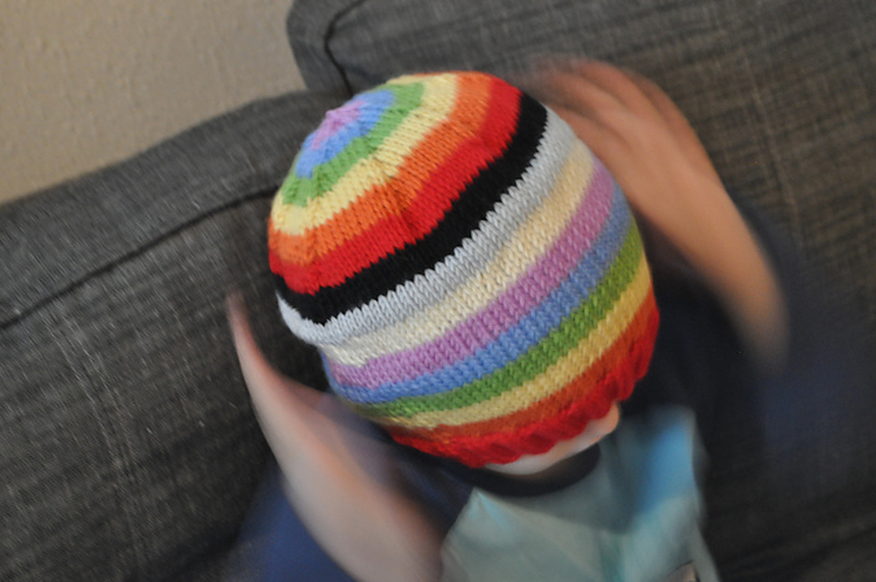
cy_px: 291
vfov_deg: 18.9
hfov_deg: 28.1
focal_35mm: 72
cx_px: 438
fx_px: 1750
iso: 1600
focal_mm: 48
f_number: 5.3
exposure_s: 1/6
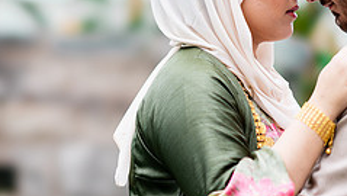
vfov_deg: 5.6
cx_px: 91
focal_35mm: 216
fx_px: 1989
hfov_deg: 10.0
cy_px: 111
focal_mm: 85
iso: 100
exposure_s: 1/400
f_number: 1.4
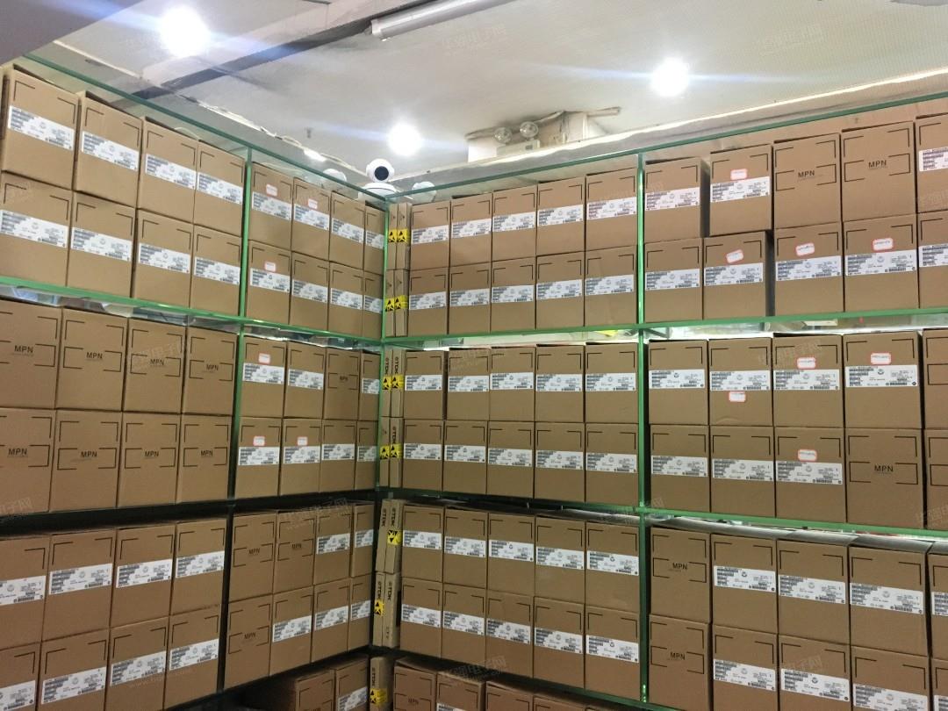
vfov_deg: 48.2
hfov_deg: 61.7
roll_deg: -1.1
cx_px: 474
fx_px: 794
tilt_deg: +5.4
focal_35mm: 29
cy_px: 356
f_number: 2.2
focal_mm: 4.15
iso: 250
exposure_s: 1/17
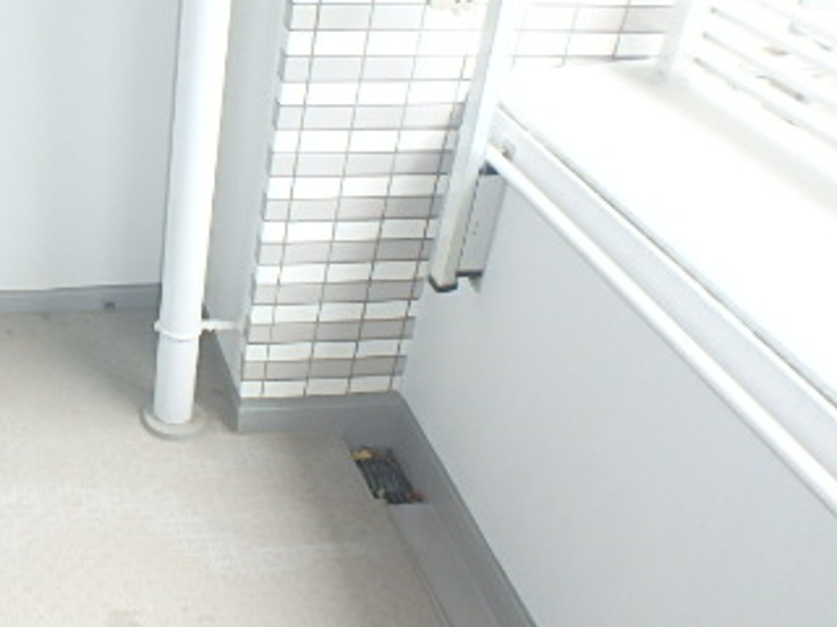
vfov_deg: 34.3
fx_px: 1016
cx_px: 115
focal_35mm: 42
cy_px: 256
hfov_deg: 41.9
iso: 200
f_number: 3.5
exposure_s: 1/50
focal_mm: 3.7
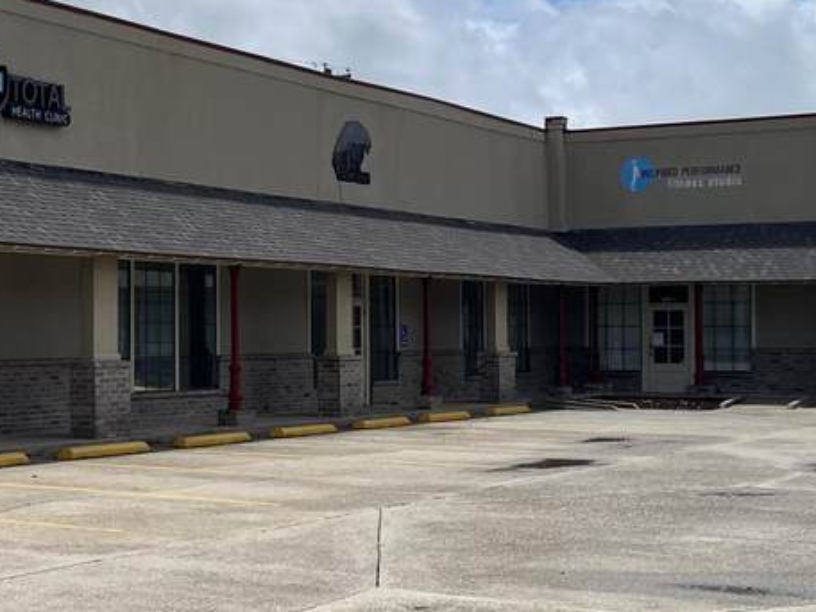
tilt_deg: +1.7
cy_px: 242
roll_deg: +0.6
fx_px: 1721
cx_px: 45
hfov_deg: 25.6
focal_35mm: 73
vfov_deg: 20.1
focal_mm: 5.1
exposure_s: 1/6897
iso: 50
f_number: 1.6
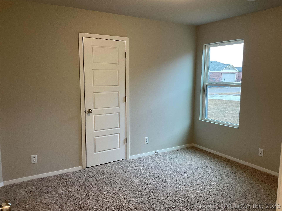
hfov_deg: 61.7
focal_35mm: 29
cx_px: 141
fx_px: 236
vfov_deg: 48.2
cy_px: 106
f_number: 1.8
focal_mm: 3
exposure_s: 1/60
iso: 64
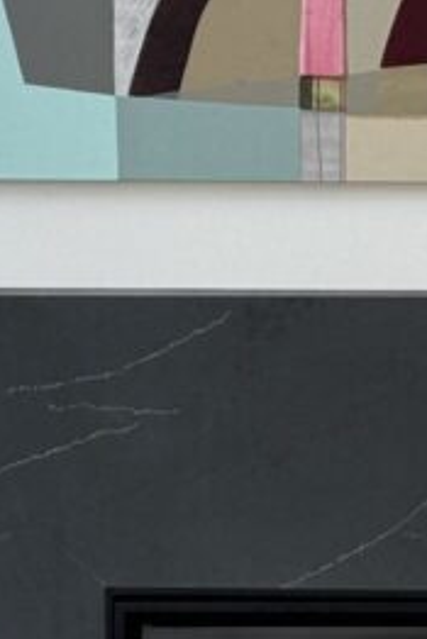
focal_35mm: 244
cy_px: 502
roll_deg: +1.1
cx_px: 525
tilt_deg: -1.1
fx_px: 4335
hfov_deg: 5.6
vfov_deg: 8.4
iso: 64
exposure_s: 1/259
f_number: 1.78
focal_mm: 6.76
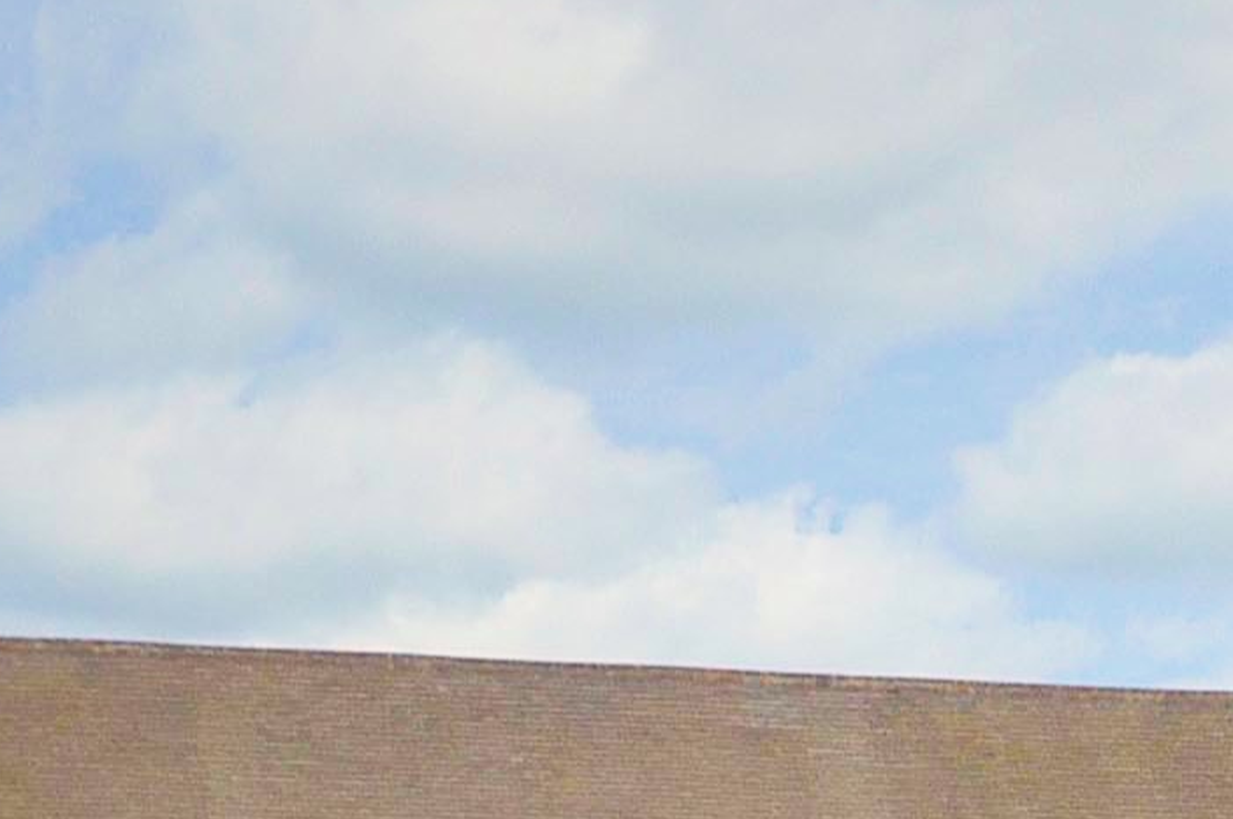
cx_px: 1667
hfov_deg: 12.8
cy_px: 1599
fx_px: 5305
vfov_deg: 8.4
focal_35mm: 155
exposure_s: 1/1600
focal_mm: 17
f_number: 7.1
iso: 400
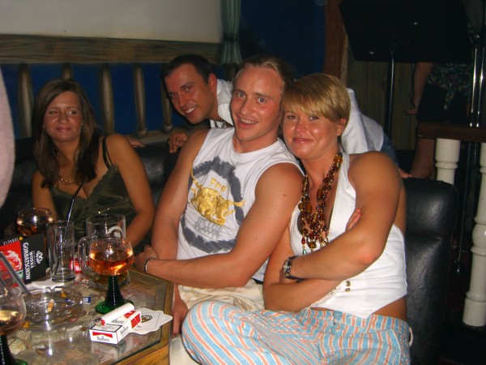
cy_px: 182
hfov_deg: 49.0
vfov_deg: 37.7
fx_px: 534
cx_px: 243
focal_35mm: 38
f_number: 2.8
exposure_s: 1/60
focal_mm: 7.9
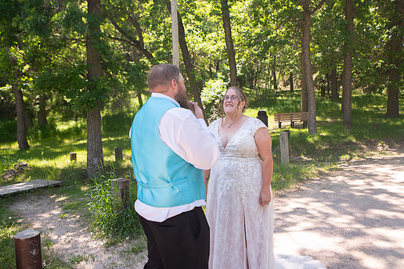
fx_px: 303
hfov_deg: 67.2
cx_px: 222
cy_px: 144
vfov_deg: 47.9
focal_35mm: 27
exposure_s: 1/125
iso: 31
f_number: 3.5
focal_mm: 24
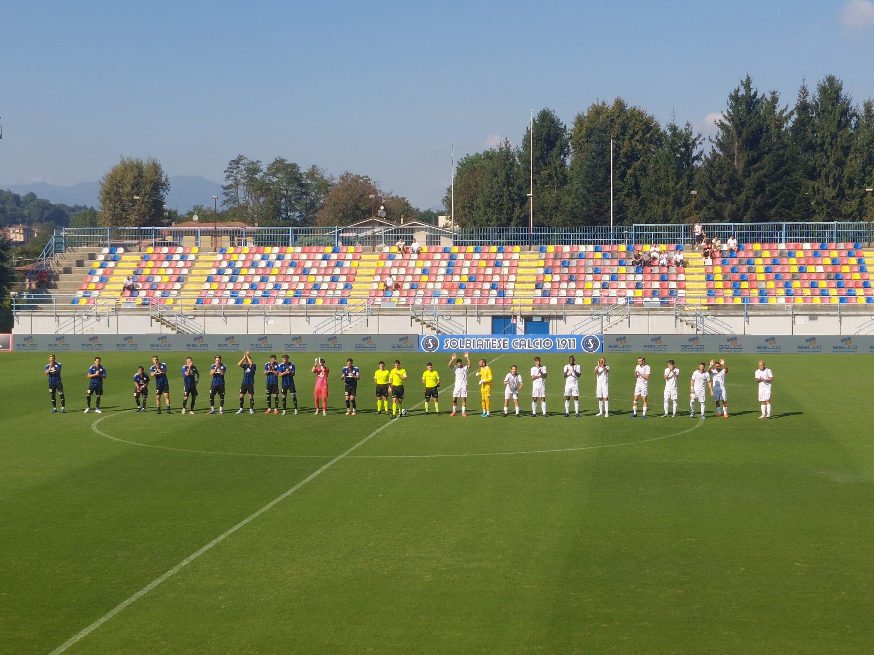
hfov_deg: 69.4
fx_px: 631
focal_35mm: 25
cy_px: 328
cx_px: 437
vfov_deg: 54.9
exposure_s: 1/2081
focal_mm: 5.23
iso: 40
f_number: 1.8
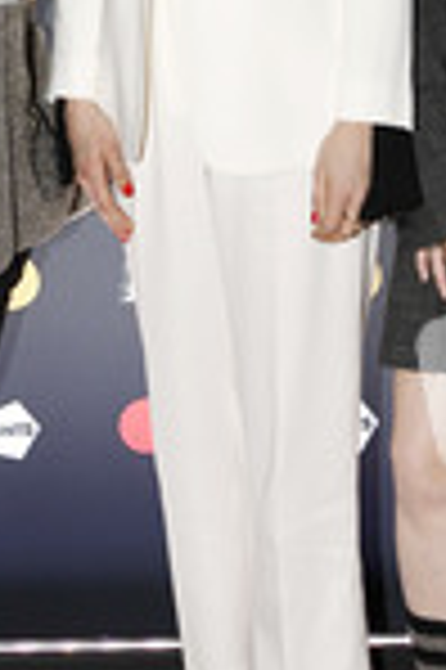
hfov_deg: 14.5
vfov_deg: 21.5
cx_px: 239
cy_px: 139
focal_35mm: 94
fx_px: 1751
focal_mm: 35
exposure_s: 1/250
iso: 800
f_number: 3.5
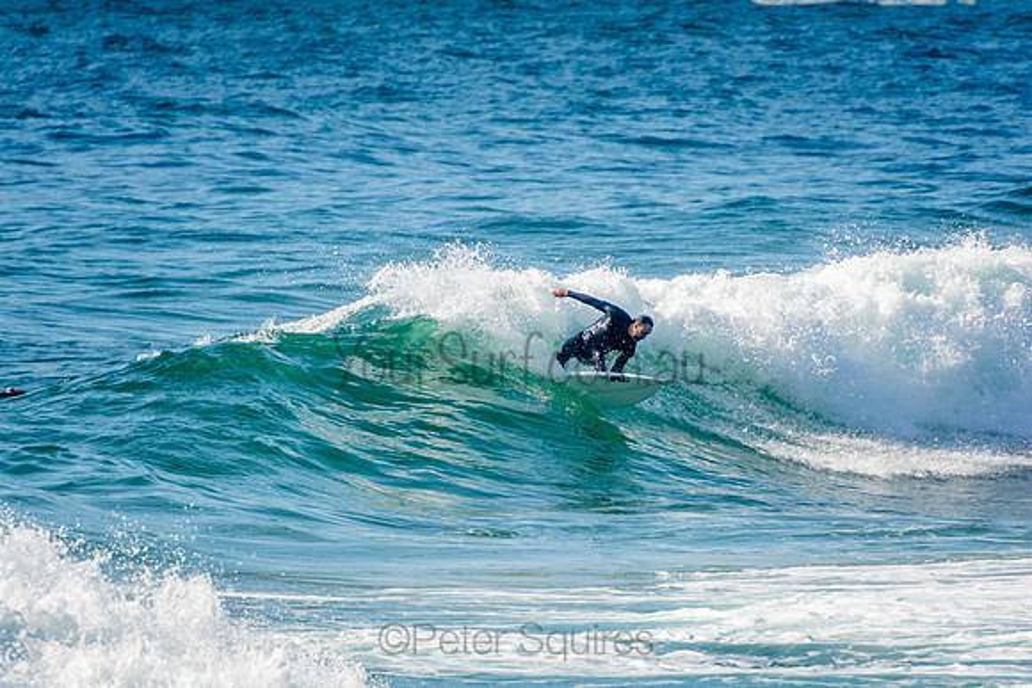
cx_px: 516
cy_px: 344
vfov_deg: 2.3
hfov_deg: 3.4
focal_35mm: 600
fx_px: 17203
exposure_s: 1/1250
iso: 250
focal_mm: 400
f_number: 5.6
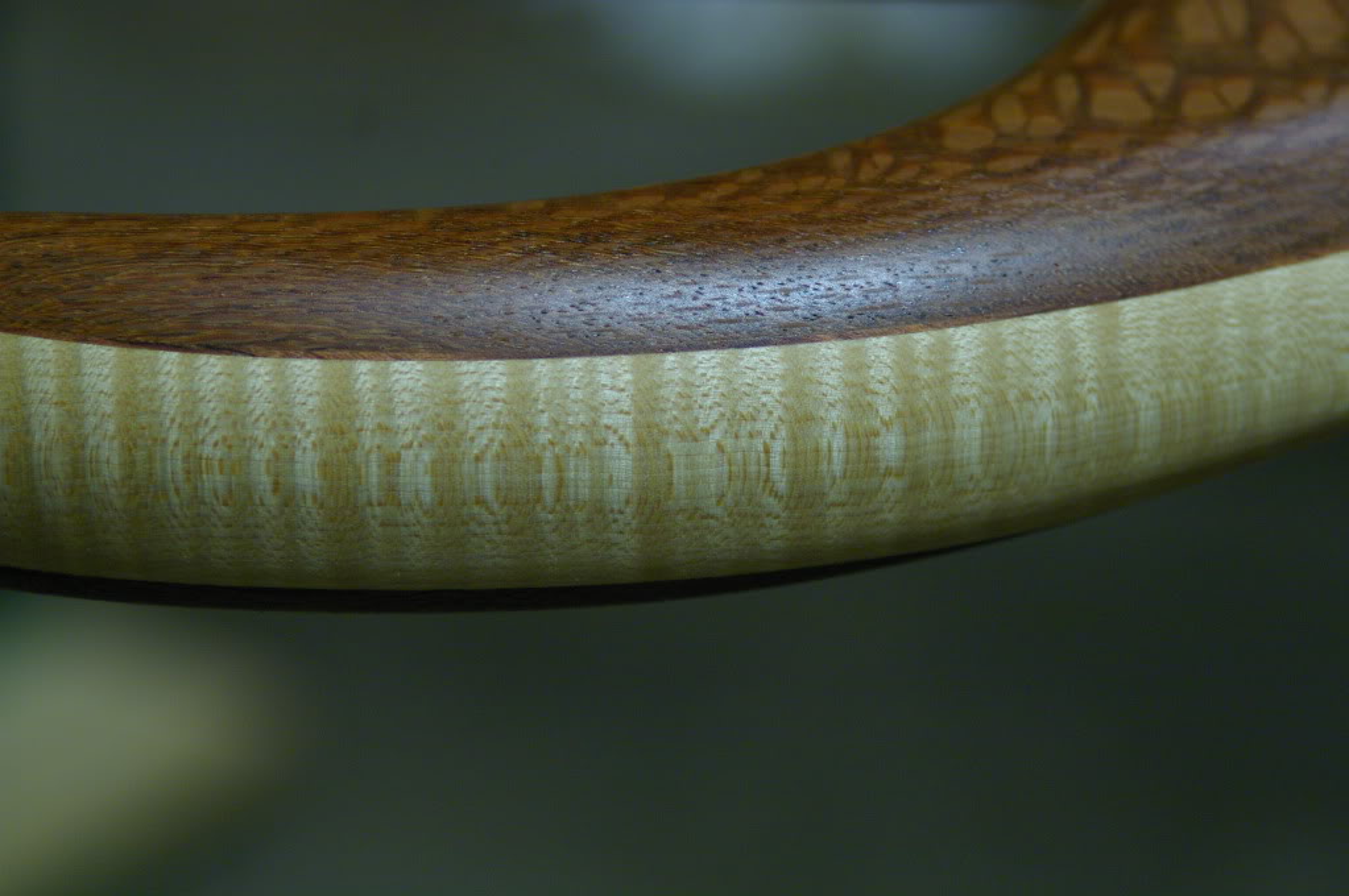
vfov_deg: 6.8
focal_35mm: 202
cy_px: 448
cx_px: 674
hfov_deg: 10.2
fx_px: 7581
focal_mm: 135
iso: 800
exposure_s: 1/4
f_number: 5.6
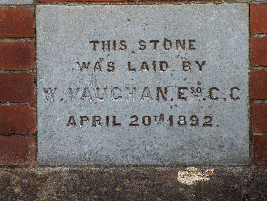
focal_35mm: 219
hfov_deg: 9.0
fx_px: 1689
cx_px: 133
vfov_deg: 6.8
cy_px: 101
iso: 100
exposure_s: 1/493
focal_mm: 44.63
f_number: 3.6
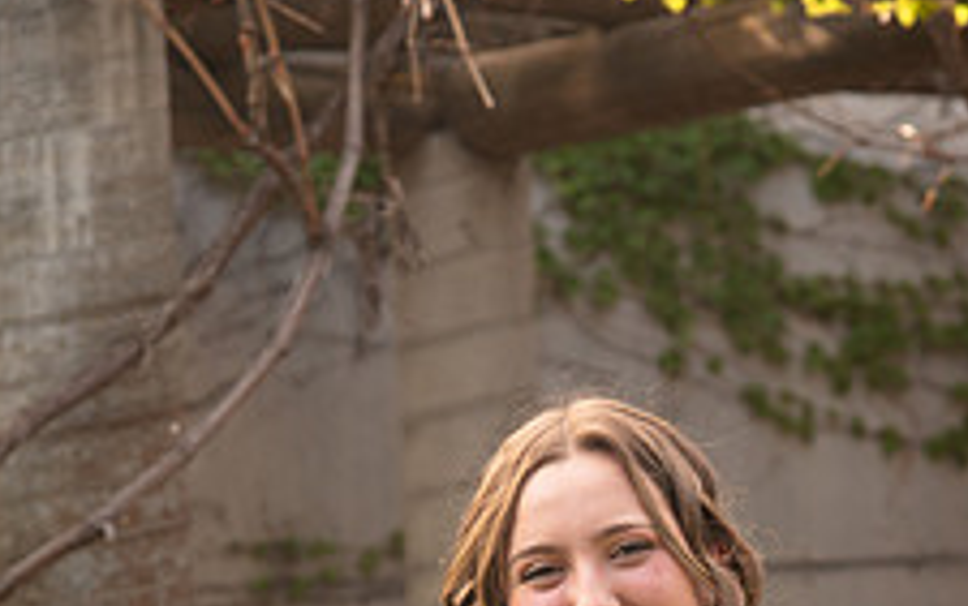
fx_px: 4409
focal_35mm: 167
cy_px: 937
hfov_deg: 12.5
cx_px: 602
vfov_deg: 7.7
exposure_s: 1/125
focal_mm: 82
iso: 400
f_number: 5
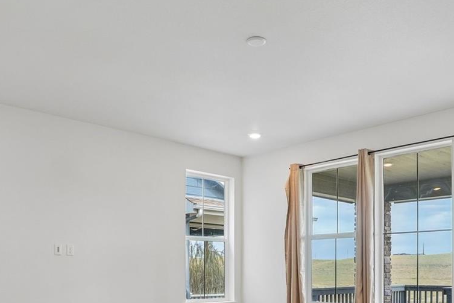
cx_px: 238
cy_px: 267
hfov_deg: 54.3
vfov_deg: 35.8
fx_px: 442
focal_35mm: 35
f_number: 8
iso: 250
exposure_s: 1/30
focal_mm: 11
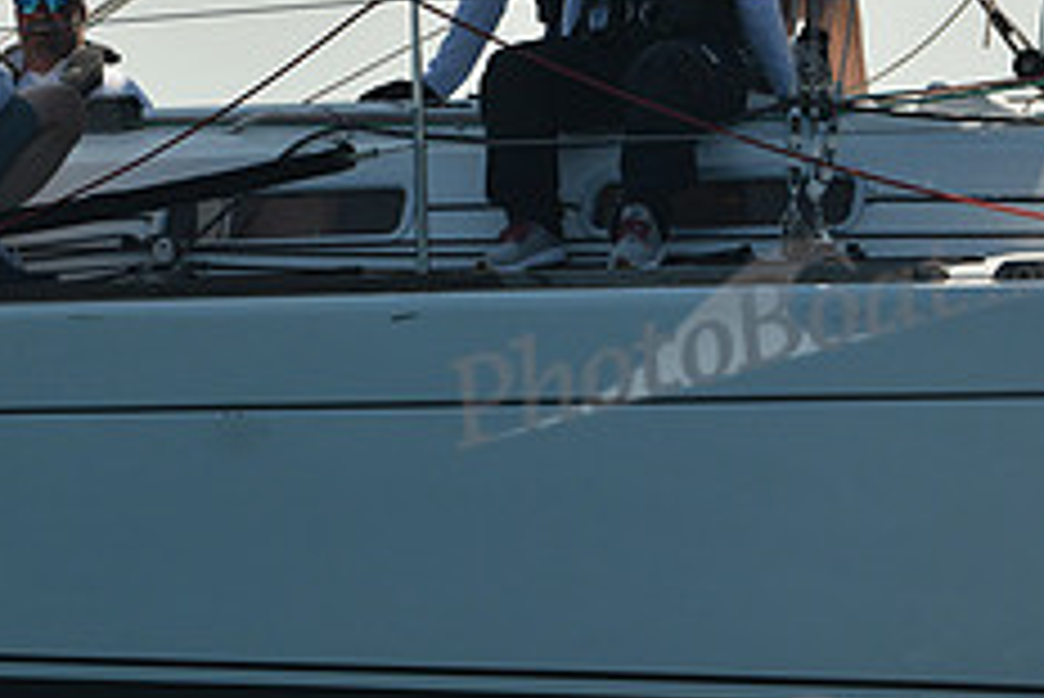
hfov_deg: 10.0
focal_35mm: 205
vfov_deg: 6.7
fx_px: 5948
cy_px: 160
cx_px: 220
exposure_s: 1/640
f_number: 9
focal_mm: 82
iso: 320
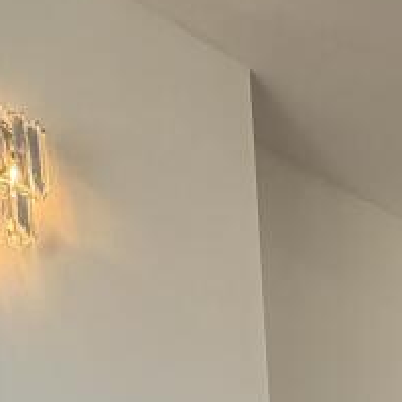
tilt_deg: -1.6
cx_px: 662
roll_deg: +2.9
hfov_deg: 21.0
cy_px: 654
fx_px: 841
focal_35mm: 64
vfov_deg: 21.2
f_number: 2.2
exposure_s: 1/121
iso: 64
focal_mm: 2.22
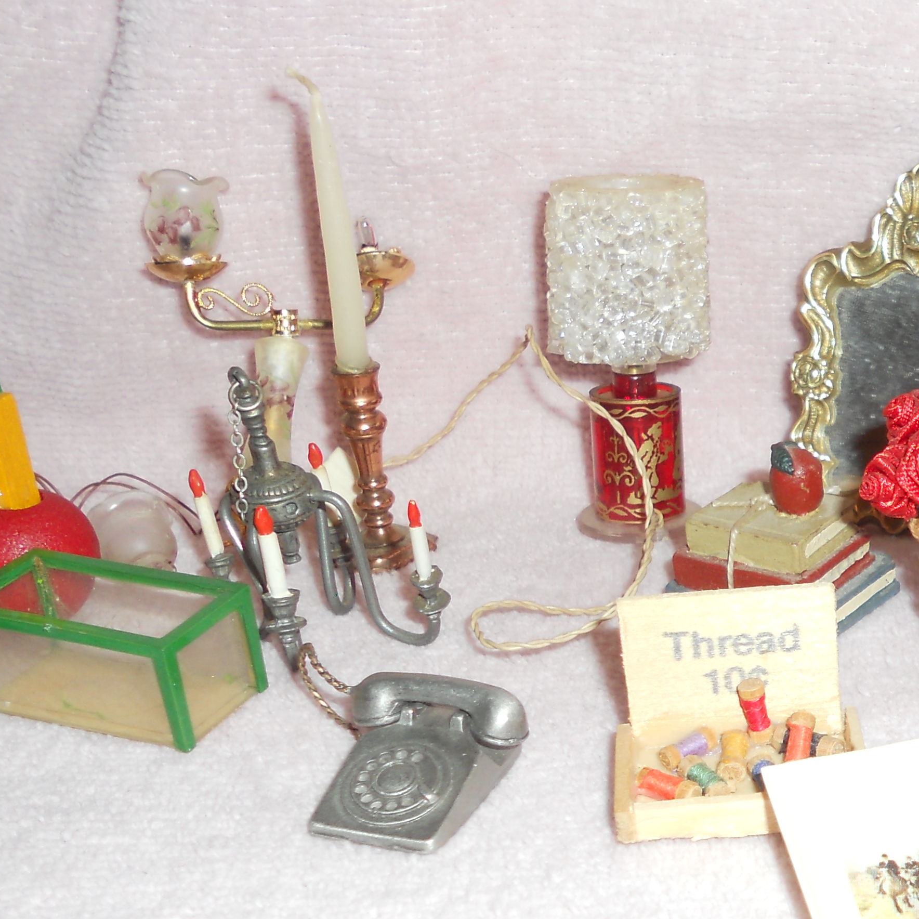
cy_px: 646
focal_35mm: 64
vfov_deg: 26.7
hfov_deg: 25.2
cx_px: 977
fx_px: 1922
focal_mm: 5.8
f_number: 3.5
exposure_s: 1/25
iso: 80
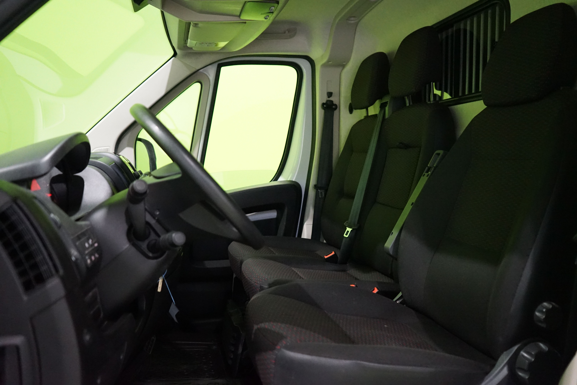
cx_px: 288
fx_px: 481
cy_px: 192
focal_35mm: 30
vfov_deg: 43.6
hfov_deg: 61.9
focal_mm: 30
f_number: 3.5
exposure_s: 1/100
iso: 6400
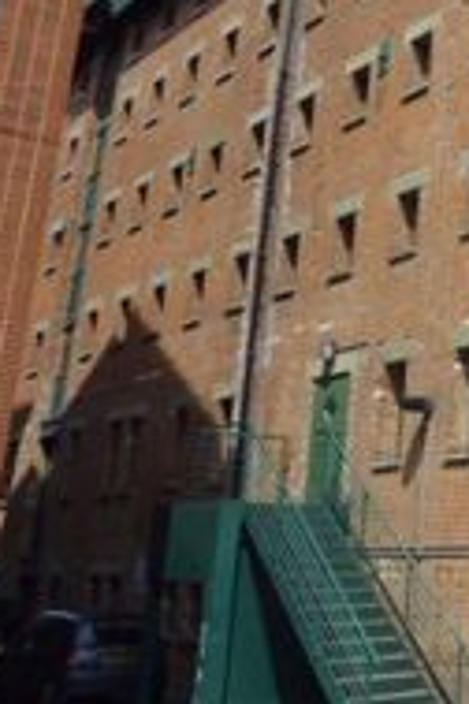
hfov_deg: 20.6
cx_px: 722
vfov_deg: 35.6
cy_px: 194
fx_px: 1075
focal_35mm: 55
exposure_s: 1/500
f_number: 5.6
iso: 200
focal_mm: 4.1
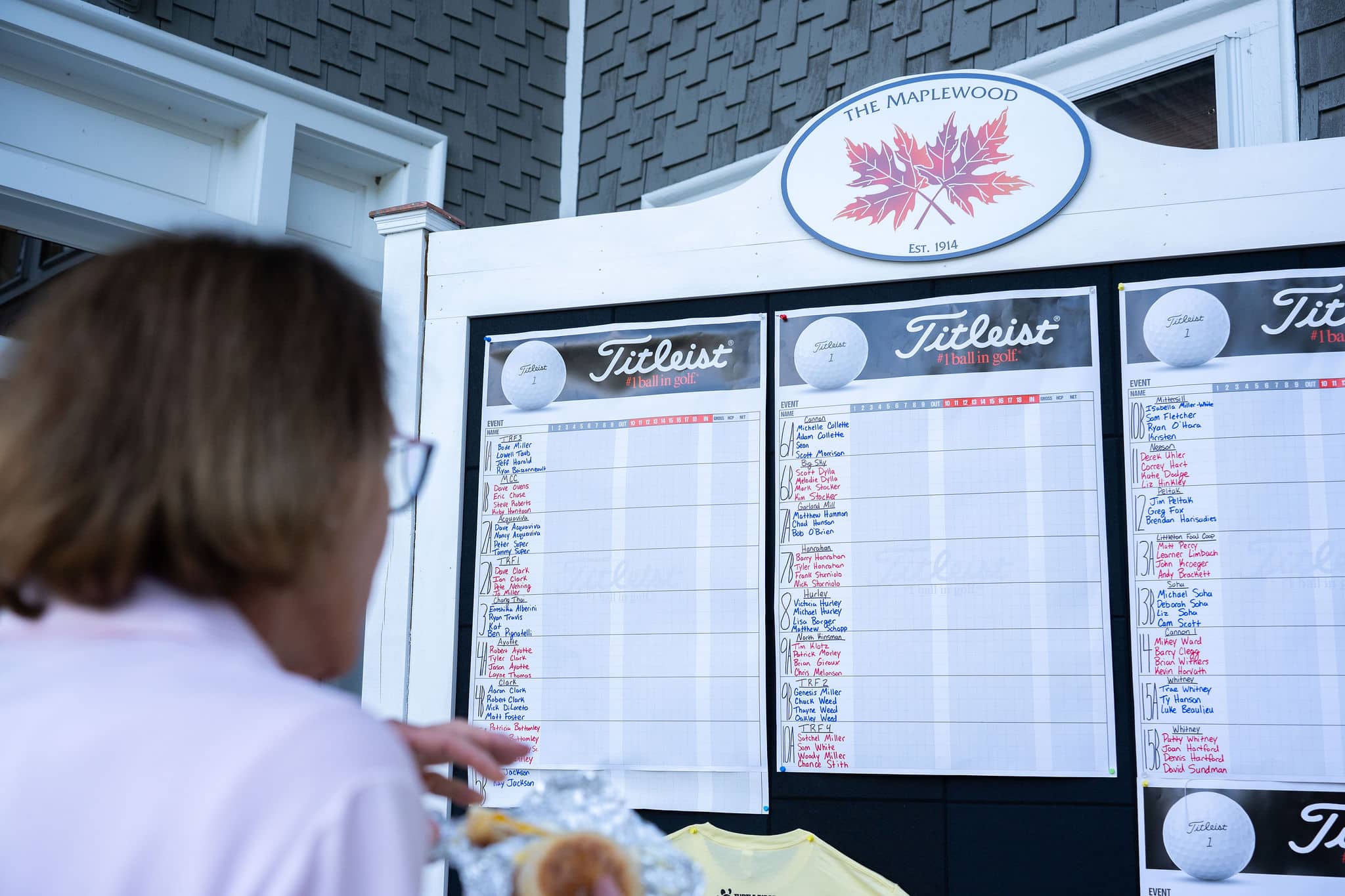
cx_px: 672
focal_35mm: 40
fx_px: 1494
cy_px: 448
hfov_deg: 48.5
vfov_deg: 33.4
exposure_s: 1/640
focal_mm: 40
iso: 320
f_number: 4
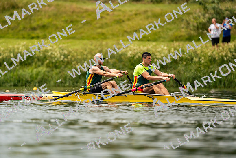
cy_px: 79
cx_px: 118
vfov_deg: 2.3
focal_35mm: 600
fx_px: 3934
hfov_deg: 3.4
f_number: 6.3
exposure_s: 1/2000
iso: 250
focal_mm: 600
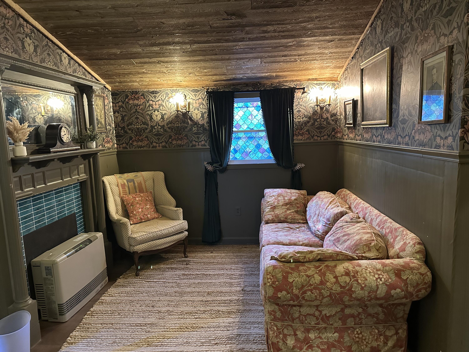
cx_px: 234
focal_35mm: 24
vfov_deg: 56.8
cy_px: 176
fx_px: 325
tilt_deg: -8.7
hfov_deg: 71.6
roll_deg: +2.2
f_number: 1.78
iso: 800
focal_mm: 6.86
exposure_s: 1/40
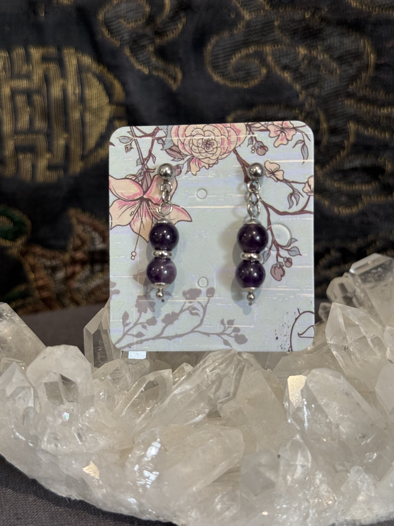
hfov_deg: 30.3
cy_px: 263
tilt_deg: -16.8
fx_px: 728
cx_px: 197
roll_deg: -0.2
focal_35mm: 48
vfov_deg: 39.7
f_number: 1.78
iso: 100
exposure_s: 1/60
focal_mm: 6.76
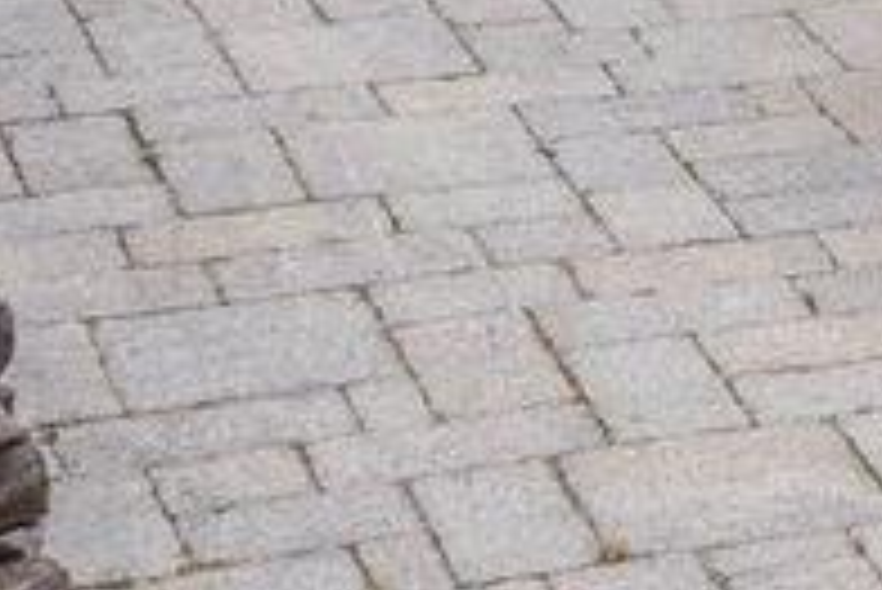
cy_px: -1567
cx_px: 2142
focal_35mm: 173
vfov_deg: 6.7
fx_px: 4234
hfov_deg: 10.3
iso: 200
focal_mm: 23.5
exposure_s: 1/400
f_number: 8
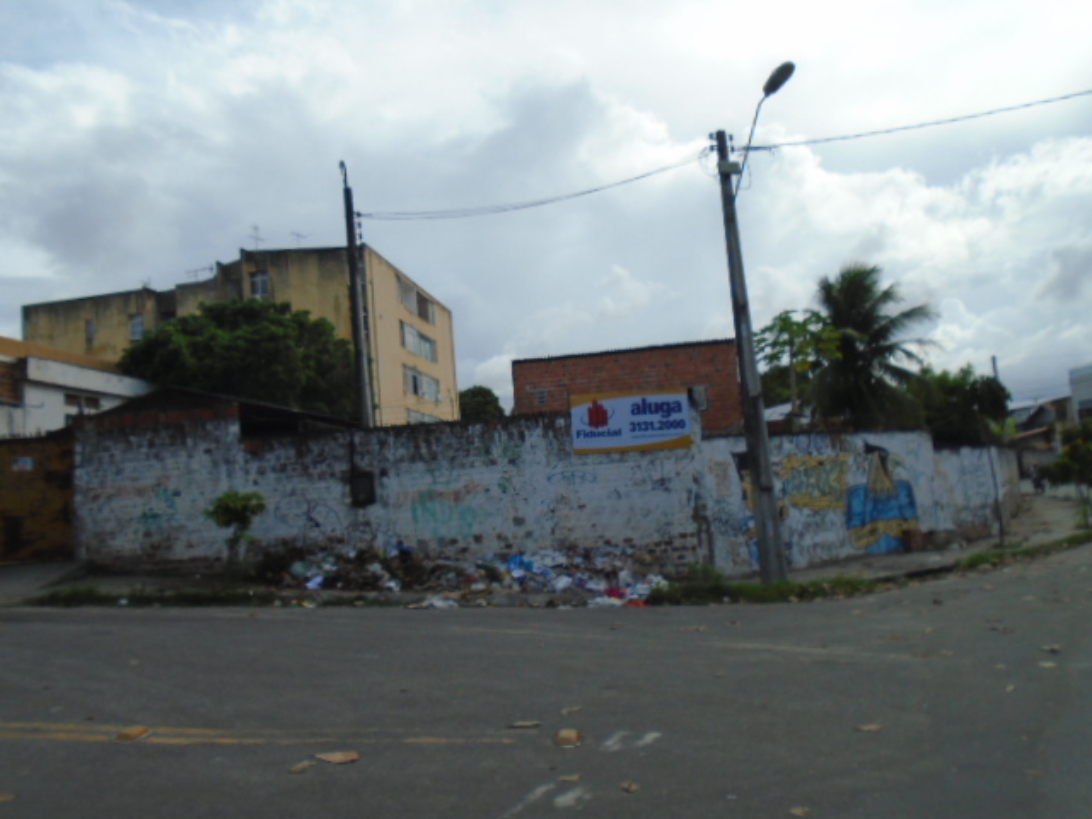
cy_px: 410
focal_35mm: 26
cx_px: 546
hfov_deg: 67.3
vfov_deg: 53.1
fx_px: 820
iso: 100
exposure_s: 1/320
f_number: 8
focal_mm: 4.6
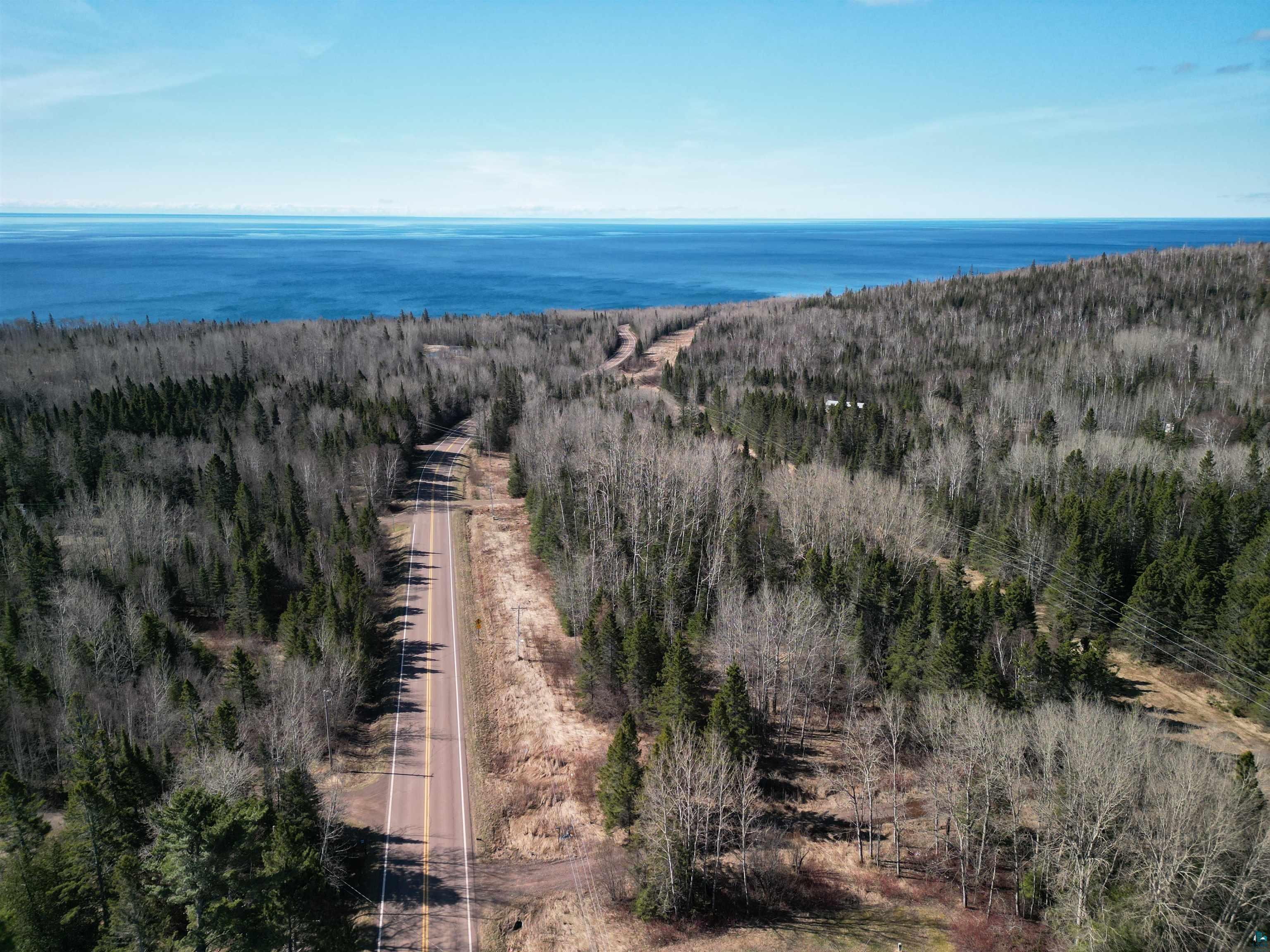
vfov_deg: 56.8
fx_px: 881
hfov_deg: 71.6
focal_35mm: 24
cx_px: 635
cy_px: 476
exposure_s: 1/350
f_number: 1.7
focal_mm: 6.72
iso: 150
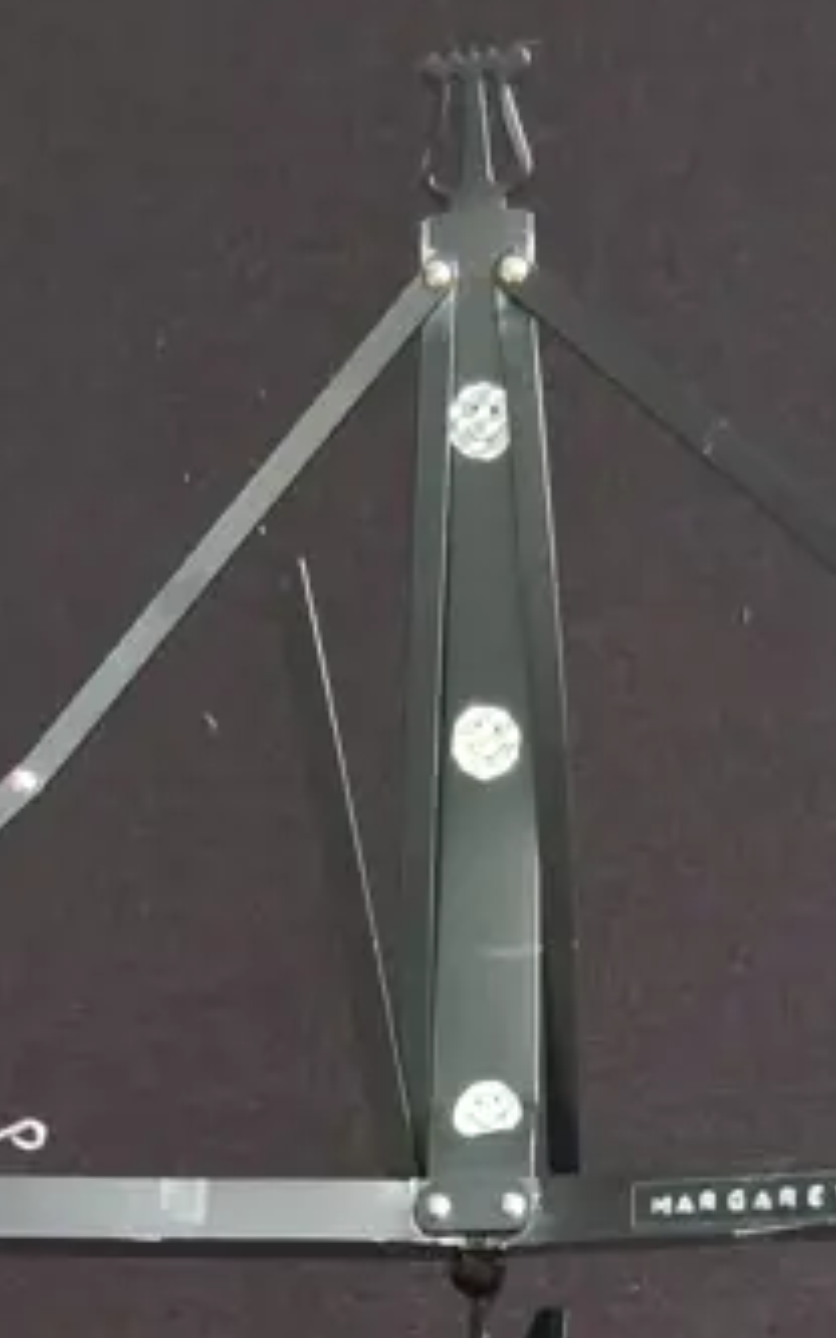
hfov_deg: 14.8
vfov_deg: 20.9
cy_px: 1852
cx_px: 426
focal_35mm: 88
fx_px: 3209
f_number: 2
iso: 250
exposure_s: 1/100
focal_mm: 2.87
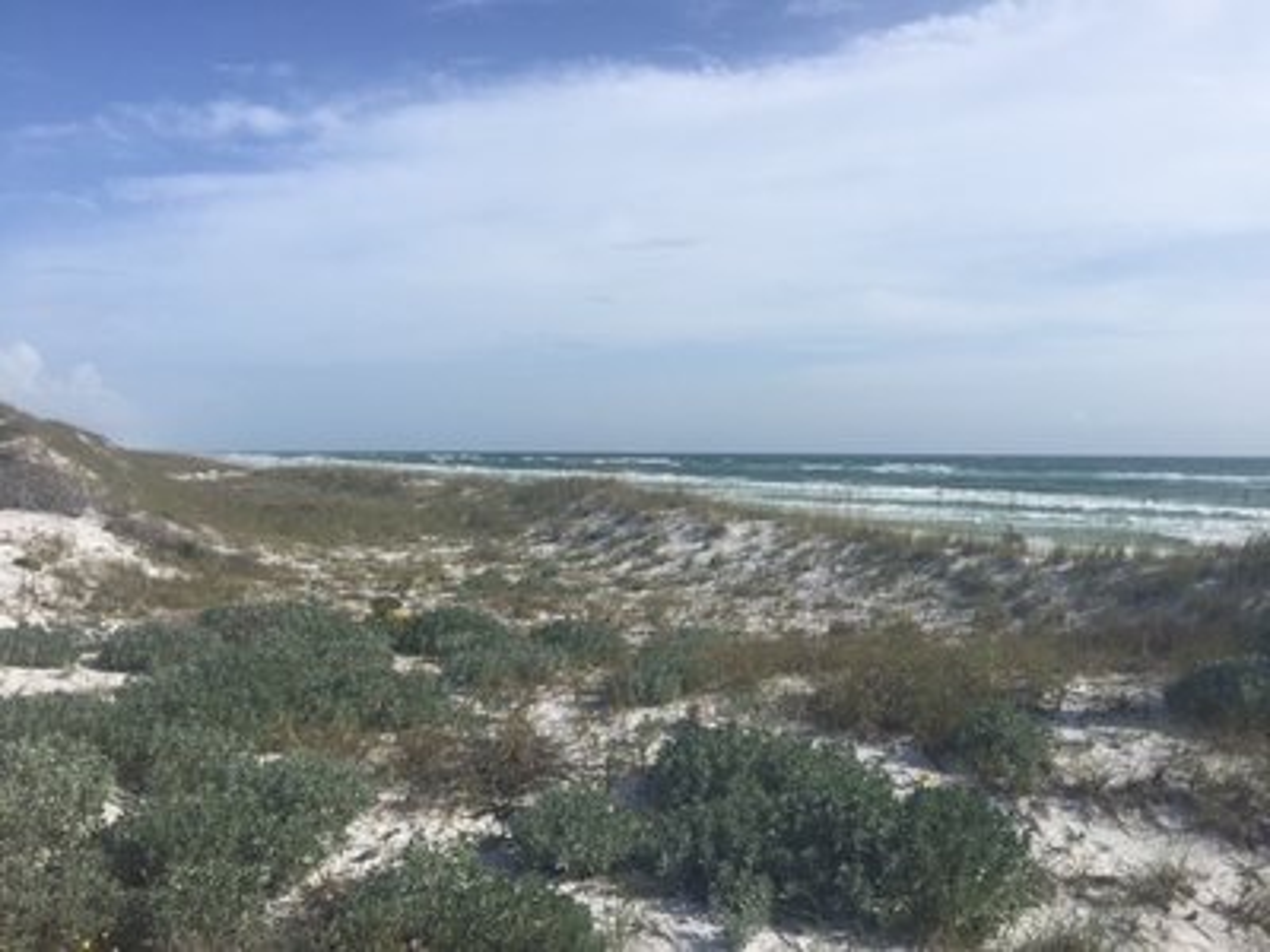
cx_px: 635
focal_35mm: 29
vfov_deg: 48.2
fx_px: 1064
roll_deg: -1.4
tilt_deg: -0.2
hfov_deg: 61.7
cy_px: 476
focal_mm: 4.15
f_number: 2.2
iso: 32
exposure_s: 1/2825
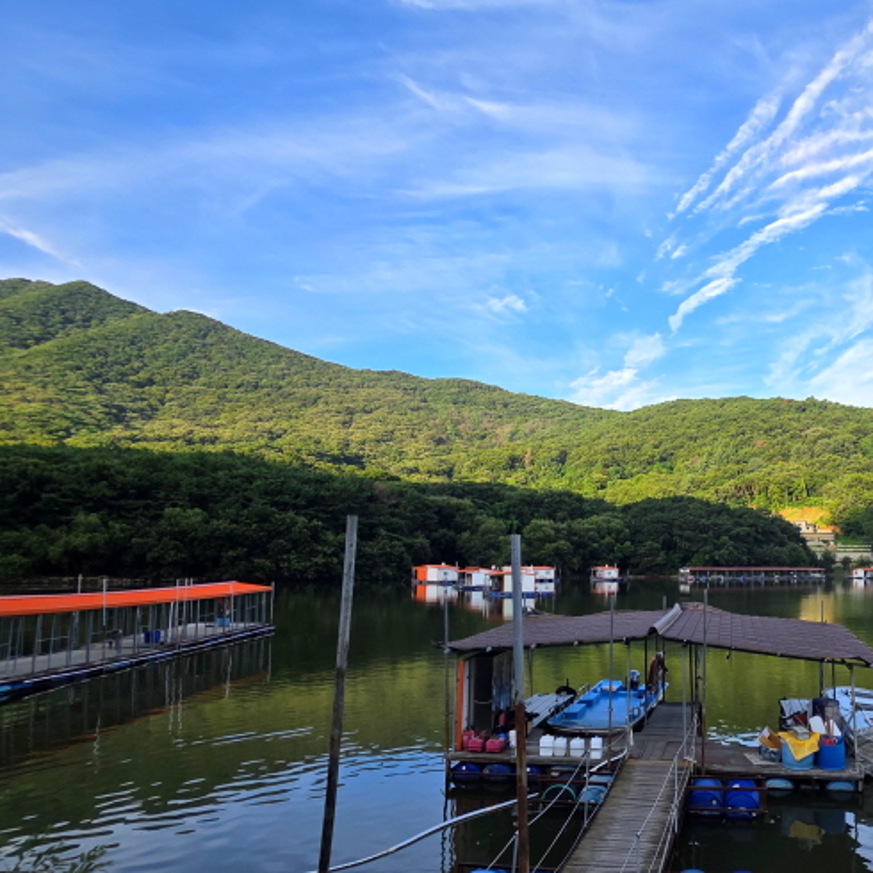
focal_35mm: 24
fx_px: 685
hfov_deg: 60.8
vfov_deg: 64.5
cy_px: 522
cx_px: 673
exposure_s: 1/734
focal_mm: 2.2
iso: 40
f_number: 1.9
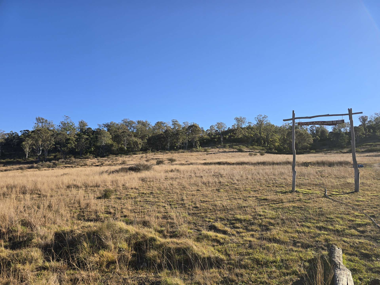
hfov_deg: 73.9
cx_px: 190
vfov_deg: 58.9
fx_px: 252
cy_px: 142
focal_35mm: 23
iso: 12
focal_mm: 6.3
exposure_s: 1/525
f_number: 1.7
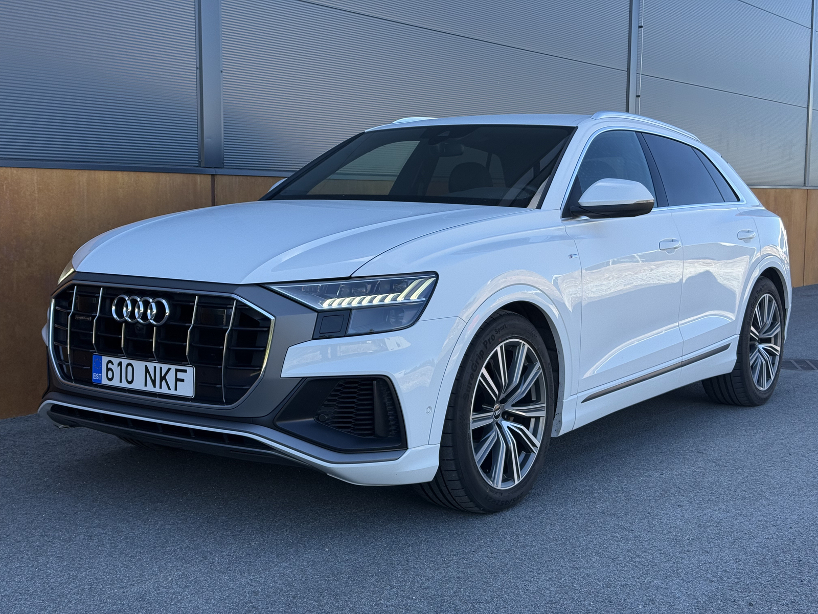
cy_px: 307
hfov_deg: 39.7
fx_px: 1134
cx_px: 409
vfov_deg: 30.3
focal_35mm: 48
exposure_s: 1/1085
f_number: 1.78
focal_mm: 6.76
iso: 64
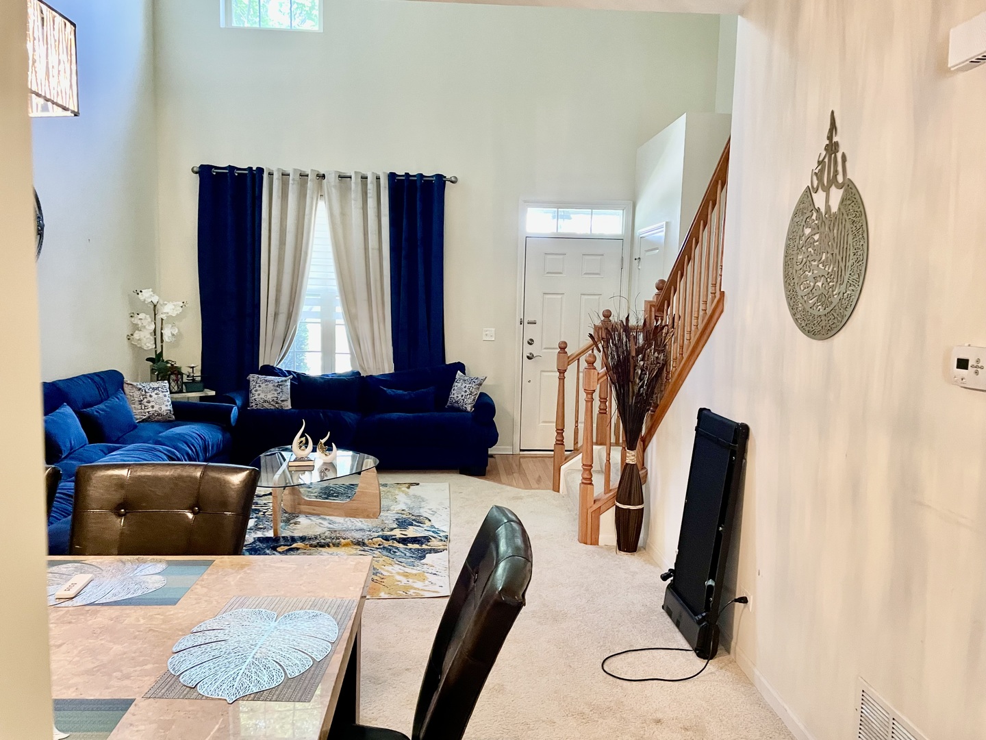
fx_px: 741
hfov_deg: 67.3
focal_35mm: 26
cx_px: 493
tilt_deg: -5.3
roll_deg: -1.1
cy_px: 370
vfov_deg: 53.1
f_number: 1.6
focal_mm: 4.2
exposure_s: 1/60
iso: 320
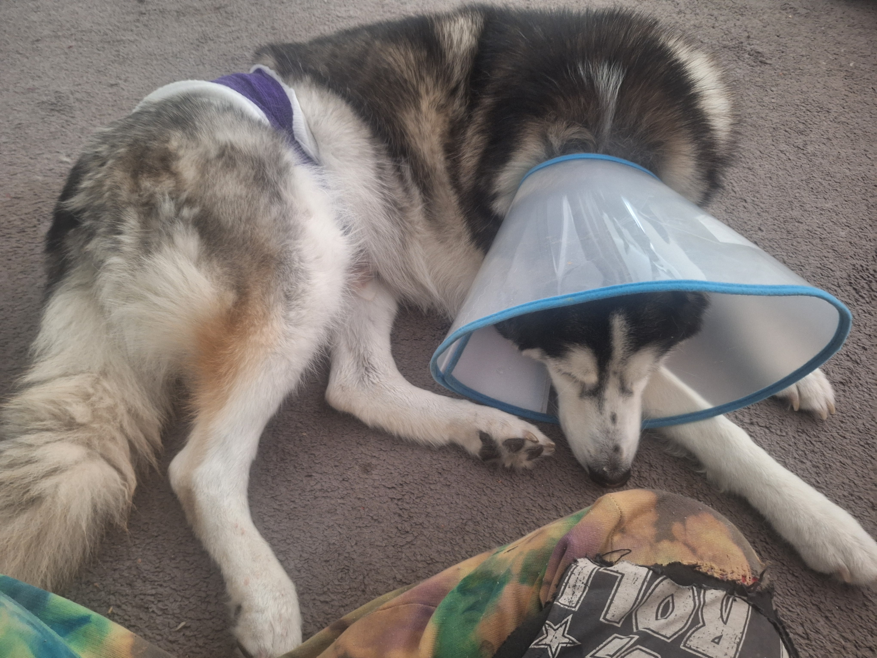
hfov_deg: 73.9
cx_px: 438
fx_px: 583
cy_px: 329
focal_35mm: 23
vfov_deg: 58.9
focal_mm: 5.54
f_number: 1.8
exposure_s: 1/20
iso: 400
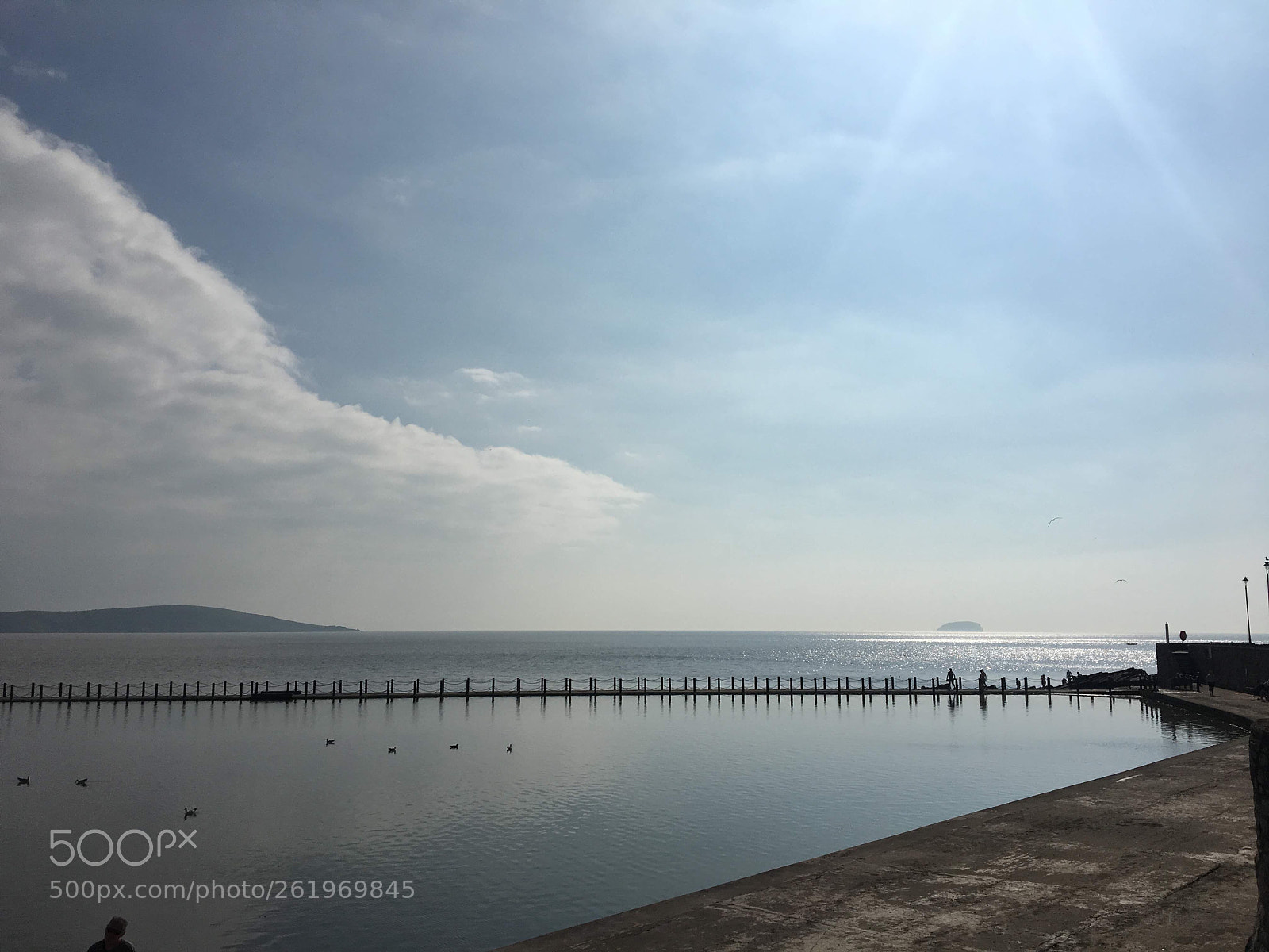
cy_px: 476
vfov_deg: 48.2
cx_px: 634
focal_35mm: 29
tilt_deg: +8.5
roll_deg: -0.3
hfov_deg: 61.7
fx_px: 1063
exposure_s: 1/10989
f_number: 2.2
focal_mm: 4.15
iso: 25
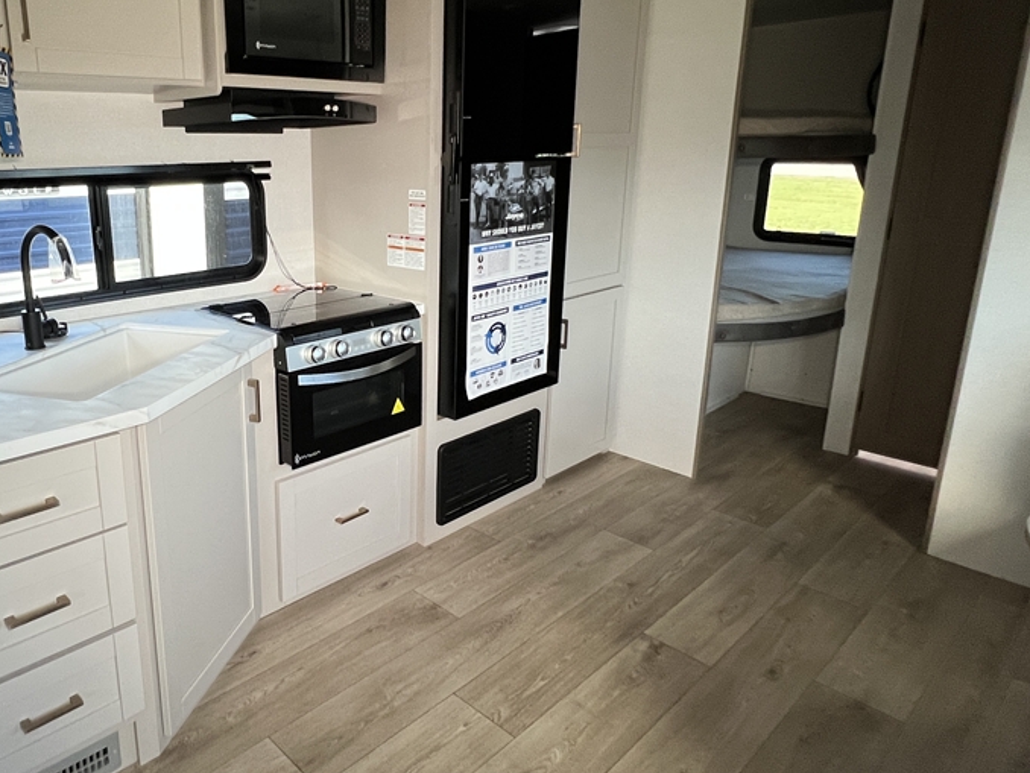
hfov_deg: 71.4
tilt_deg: -15.9
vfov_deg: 58.7
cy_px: 337
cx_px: 333
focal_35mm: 23
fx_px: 685
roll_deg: -1.7
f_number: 1.8
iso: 160
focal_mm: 1.57
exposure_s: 1/99
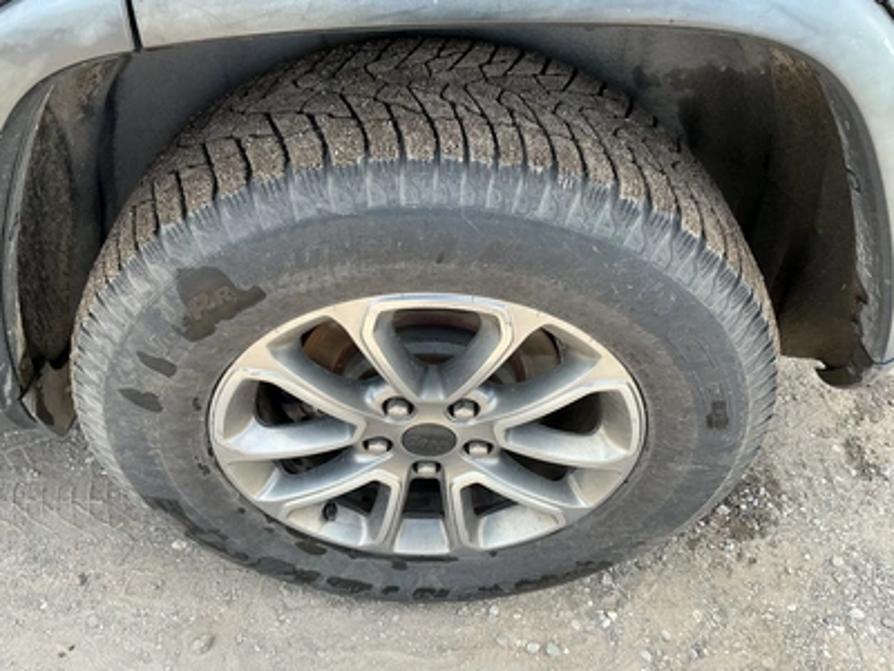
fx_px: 723
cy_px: 336
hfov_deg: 63.4
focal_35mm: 28
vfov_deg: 49.7
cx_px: 447
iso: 25
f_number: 1.8
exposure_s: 1/213
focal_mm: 3
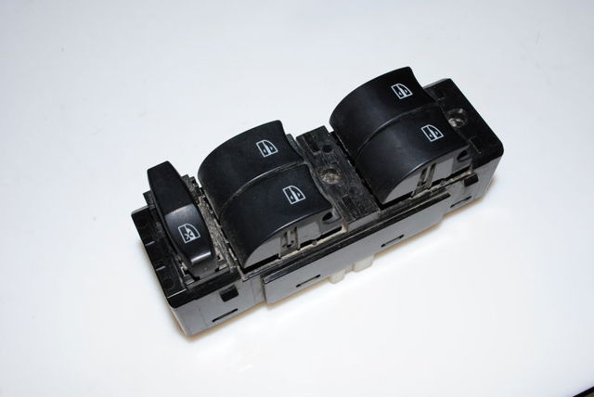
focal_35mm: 39
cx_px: 297
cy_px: 198
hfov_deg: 49.5
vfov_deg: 34.3
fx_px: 644
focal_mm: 26
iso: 400
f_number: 18
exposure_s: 1/125
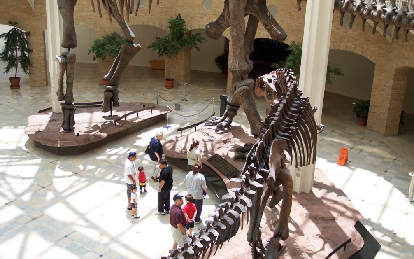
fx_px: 463
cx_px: 205
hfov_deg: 48.2
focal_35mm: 41
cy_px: 110
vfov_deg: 31.2
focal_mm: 8
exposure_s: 1/350
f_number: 2.8
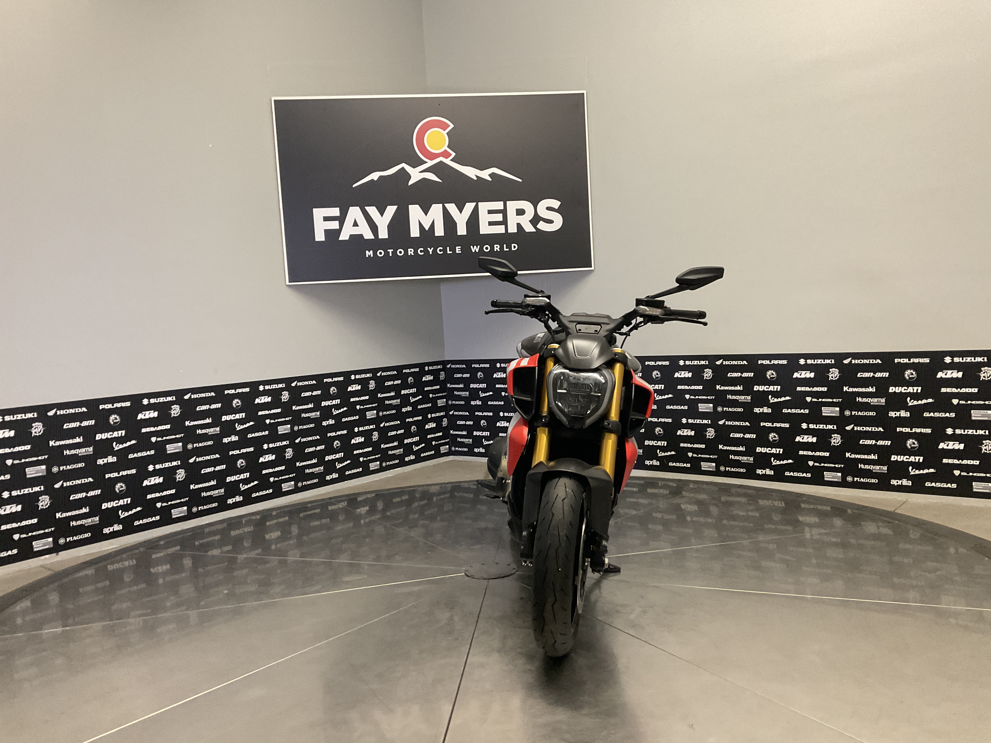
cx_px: 496
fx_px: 830
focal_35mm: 29
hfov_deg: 61.7
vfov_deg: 48.2
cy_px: 372
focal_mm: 3
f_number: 1.8
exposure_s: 1/60
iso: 200
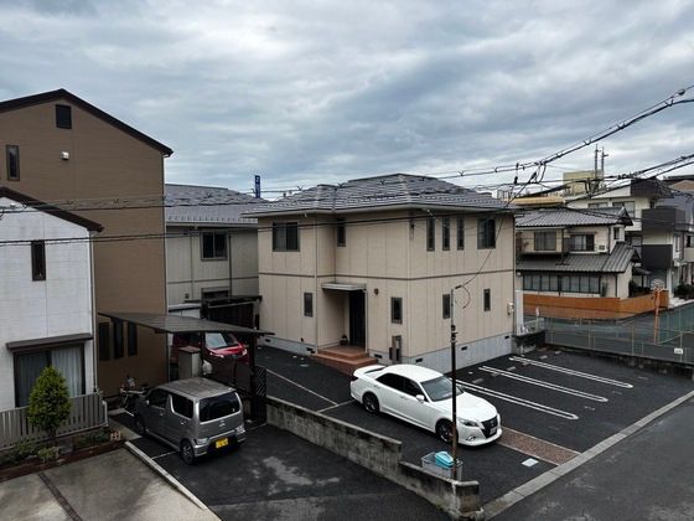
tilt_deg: -2.5
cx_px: 347
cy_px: 260
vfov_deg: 53.1
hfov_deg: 67.3
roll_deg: +0.8
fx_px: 521
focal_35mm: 26
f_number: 1.6
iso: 50
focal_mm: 5.96
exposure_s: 1/1477
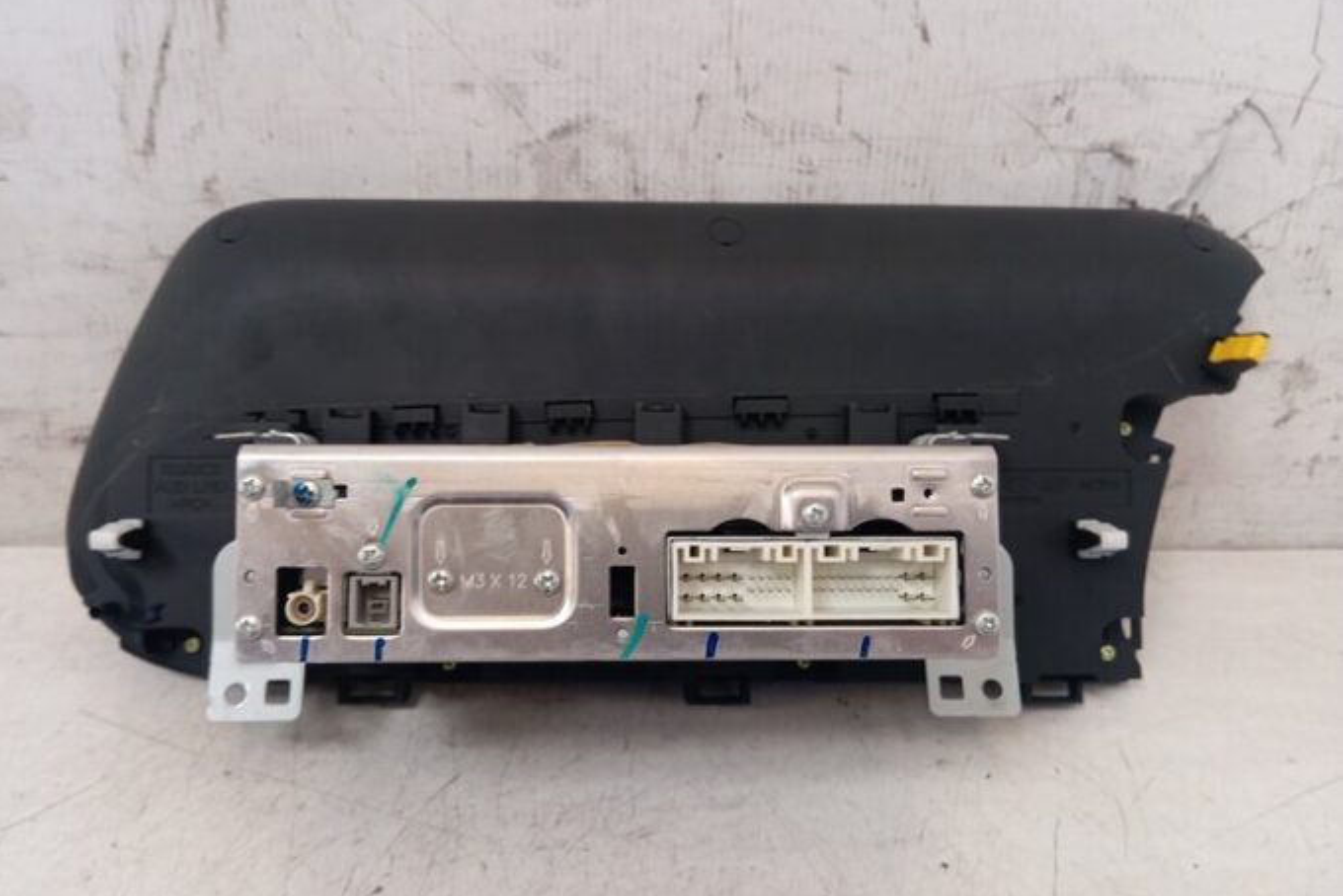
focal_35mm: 30
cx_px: 654
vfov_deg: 43.6
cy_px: 445
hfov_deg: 61.9
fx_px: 1120
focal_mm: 4.22
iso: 262
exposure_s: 1/33.3
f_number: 1.8
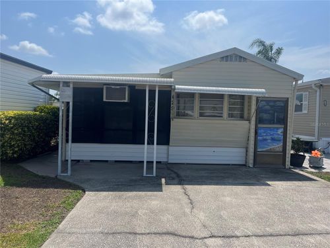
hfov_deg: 67.3
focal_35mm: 26
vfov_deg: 53.1
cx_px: 165
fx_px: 248
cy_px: 124
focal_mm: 5.1
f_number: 1.6
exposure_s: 1/5848
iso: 50
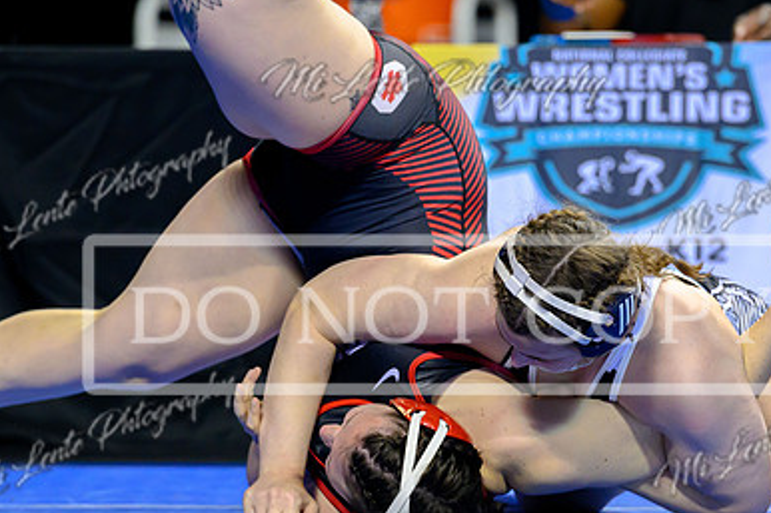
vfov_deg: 3.6
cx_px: 446
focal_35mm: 385
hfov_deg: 5.4
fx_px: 8241
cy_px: 454
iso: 2500
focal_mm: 200
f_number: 3.5
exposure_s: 1/800
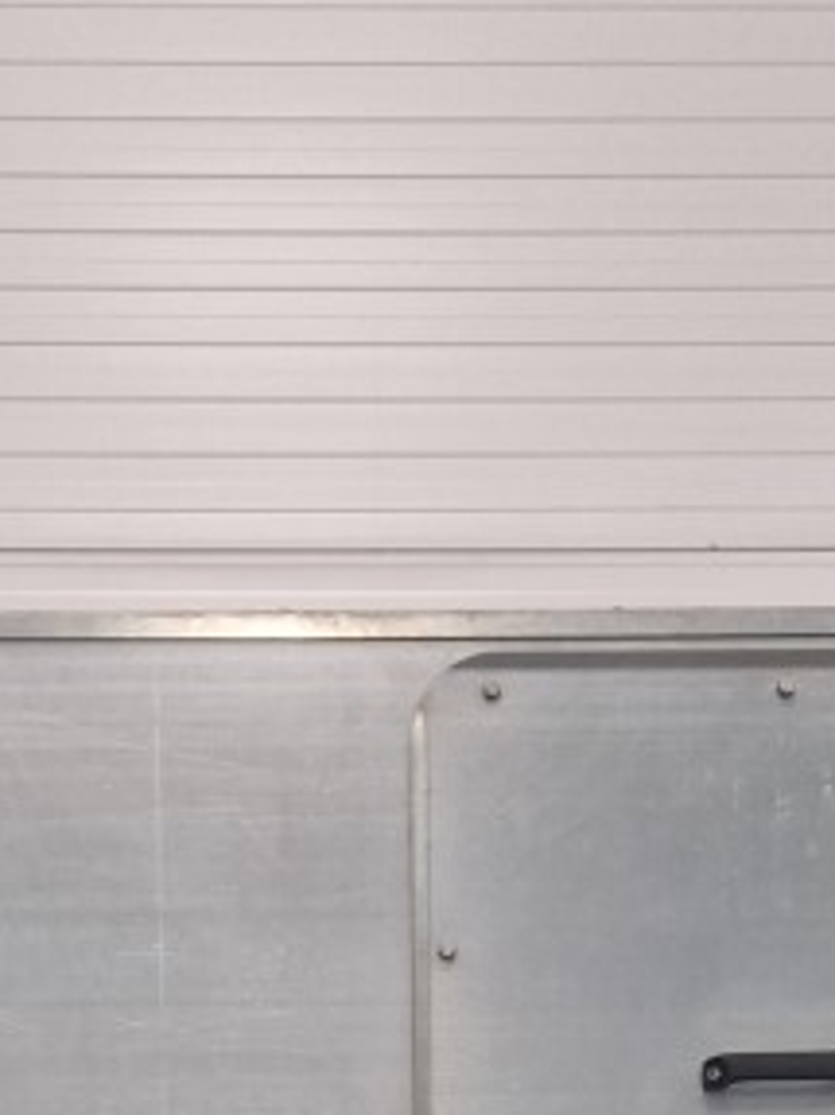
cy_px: 1814
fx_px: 2639
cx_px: 365
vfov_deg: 19.7
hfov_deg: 18.0
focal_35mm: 82
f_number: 1.8
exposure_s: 1/100
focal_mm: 5.4
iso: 500
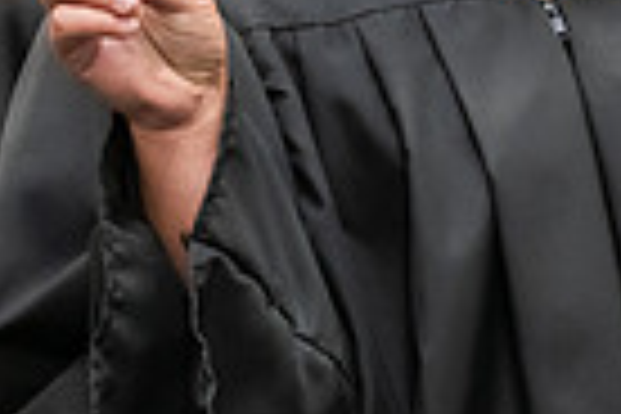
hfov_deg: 3.2
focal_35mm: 651
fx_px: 11229
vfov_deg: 2.1
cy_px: -241
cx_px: 328
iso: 2500
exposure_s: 1/200
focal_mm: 155
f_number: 3.2
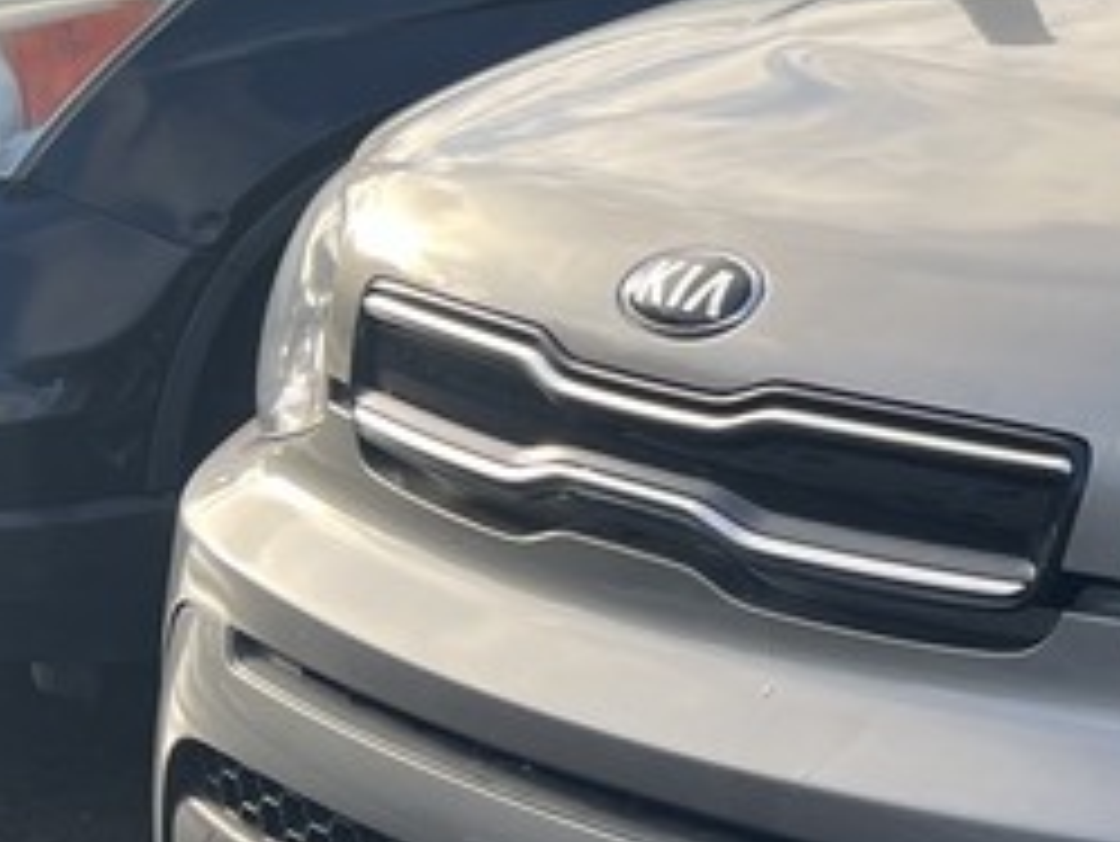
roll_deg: -0.7
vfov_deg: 13.8
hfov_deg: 16.0
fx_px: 3464
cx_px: 1903
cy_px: 374
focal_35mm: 107
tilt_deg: -13.1
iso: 50
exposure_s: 1/909
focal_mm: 5.7
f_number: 1.5
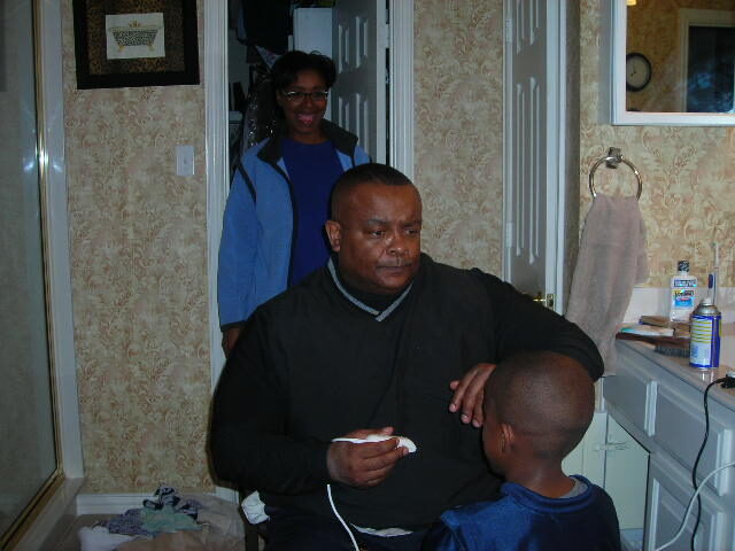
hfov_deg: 45.8
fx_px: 871
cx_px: 368
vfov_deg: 35.1
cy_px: 276
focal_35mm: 41
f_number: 3.3
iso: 73
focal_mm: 6.8
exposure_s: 1/60.1
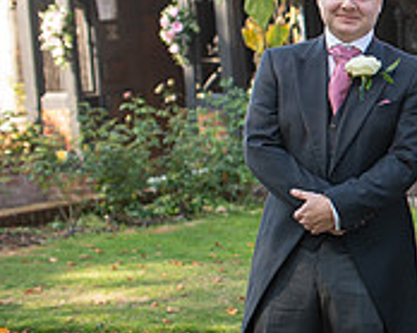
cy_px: 227
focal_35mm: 125
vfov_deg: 12.3
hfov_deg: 13.8
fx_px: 1542
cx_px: 735
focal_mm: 35
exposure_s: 1/320
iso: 100
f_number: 2.8
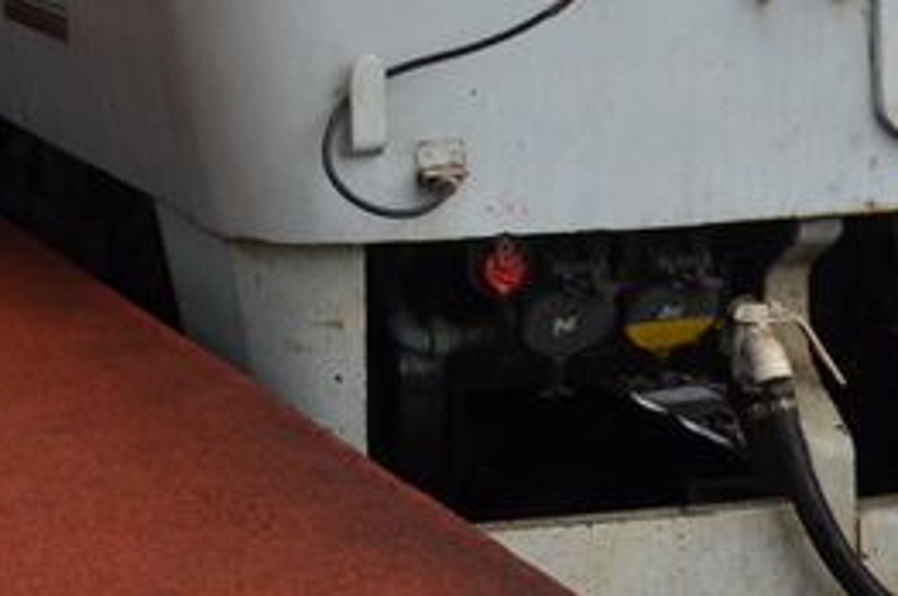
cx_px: 696
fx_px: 3762
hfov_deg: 13.6
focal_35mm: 151
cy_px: -447
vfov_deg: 8.7
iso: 200
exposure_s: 1/200
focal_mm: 22
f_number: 7.1
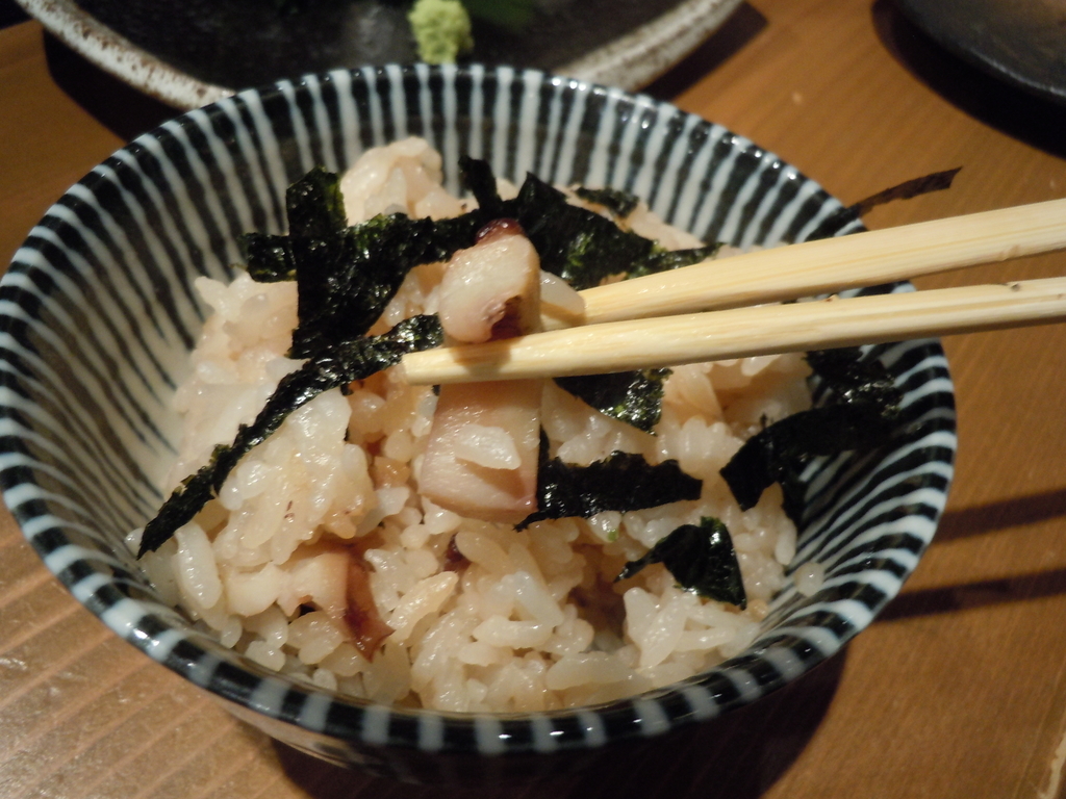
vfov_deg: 49.7
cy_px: 400
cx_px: 533
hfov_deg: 63.4
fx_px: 862
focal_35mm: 28
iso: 400
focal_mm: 5
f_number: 3.7
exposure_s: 1/20
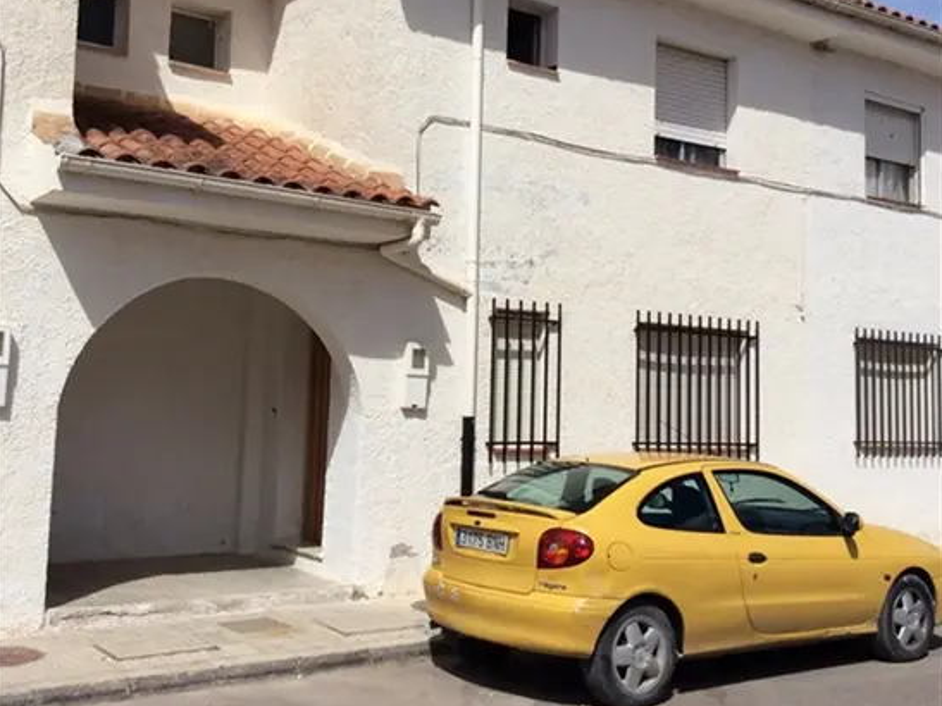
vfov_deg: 33.5
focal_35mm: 43
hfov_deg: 43.9
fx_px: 1170
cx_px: 470
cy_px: 282
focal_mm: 3.3
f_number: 2.4
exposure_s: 1/3584
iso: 32
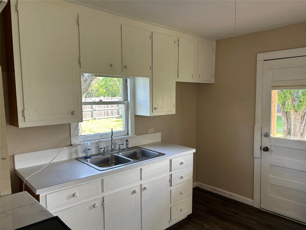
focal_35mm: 26
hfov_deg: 67.3
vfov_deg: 53.1
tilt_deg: -5.7
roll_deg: +0.5
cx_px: 153
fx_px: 230
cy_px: 115
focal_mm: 5.7
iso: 50
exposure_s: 1/121
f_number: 1.5
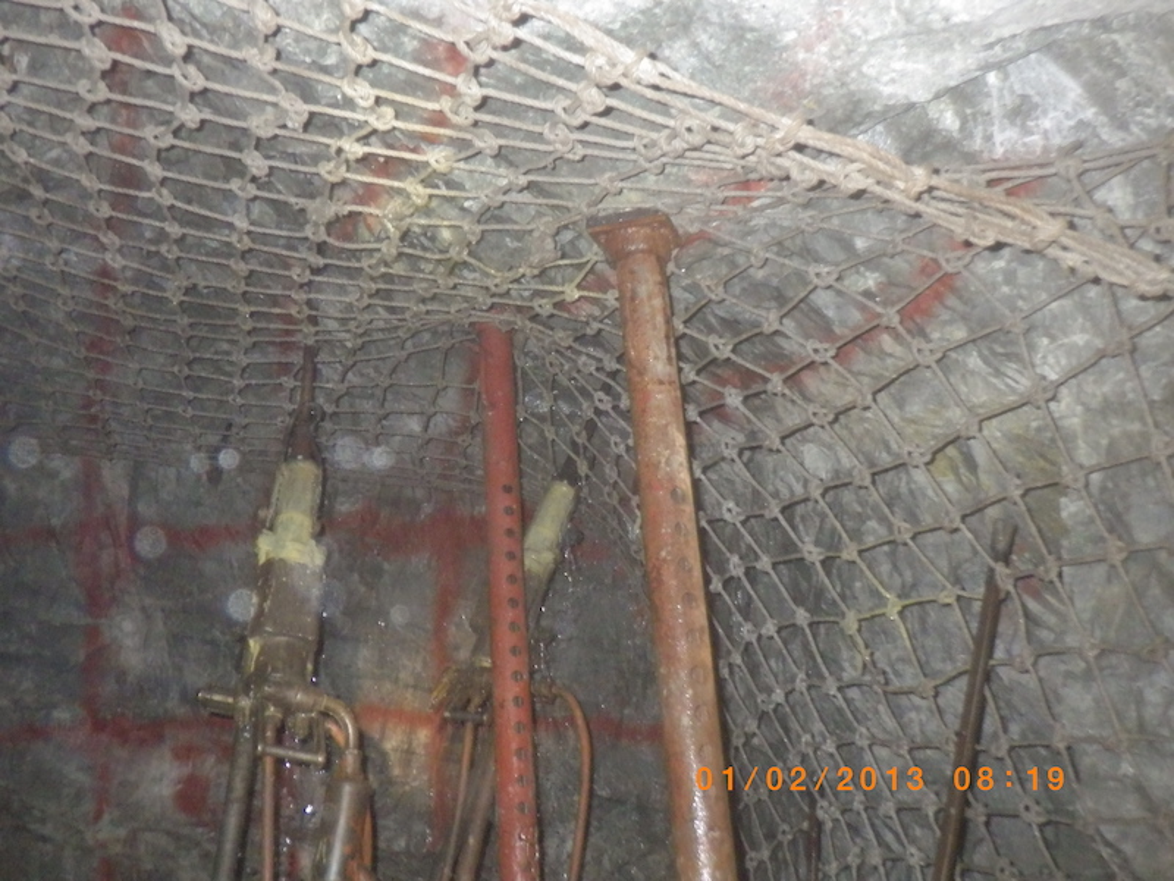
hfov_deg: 54.0
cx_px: 587
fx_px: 1153
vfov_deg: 41.8
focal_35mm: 34
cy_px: 440
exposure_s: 1/50
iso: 1600
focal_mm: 6.1
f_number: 3.8
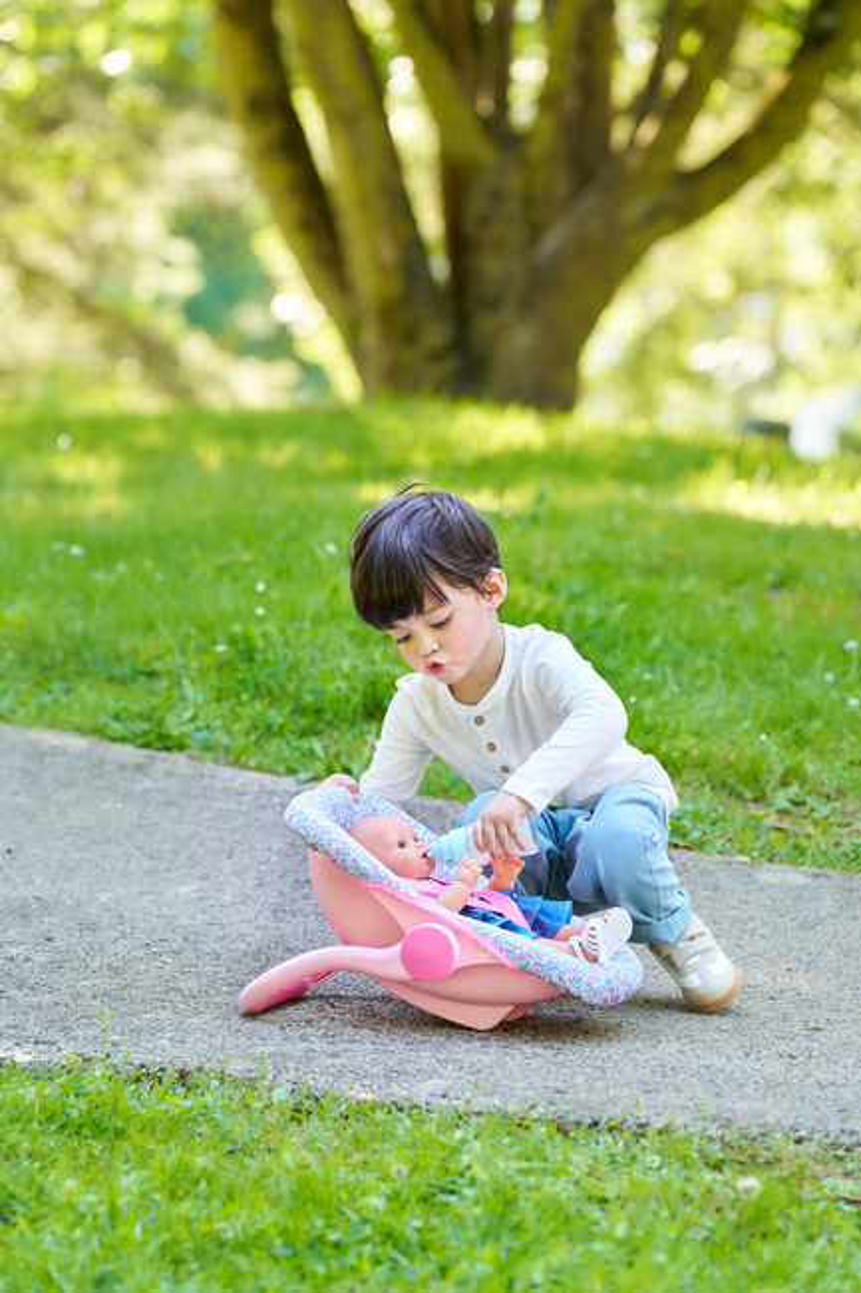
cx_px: 430
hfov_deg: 6.9
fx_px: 7178
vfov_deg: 10.3
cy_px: 646
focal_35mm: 200
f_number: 5.6
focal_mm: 200
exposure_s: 1/400
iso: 1600
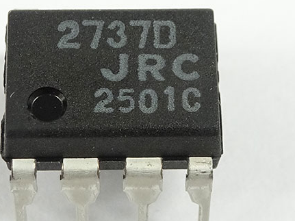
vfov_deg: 28.0
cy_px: 119
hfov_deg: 36.6
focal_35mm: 52
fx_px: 443
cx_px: 112
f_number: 4
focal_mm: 5.98
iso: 125
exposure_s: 1/40
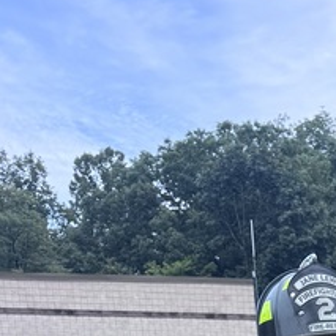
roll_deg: +3.0
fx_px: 1120
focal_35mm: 102
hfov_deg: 15.5
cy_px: 683
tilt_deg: -10.7
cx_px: 528
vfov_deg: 14.2
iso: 80
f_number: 1.78
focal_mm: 6.76
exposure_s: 1/792
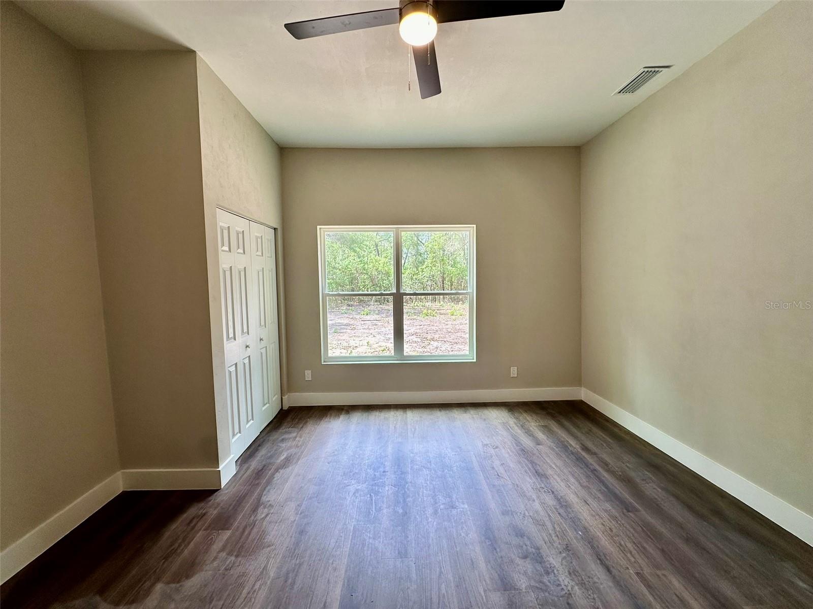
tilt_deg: -3.7
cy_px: 304
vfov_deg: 85.7
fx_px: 329
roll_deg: +0.7
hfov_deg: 102.1
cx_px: 406
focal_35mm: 14
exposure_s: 1/99
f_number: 2.2
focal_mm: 2.22
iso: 50
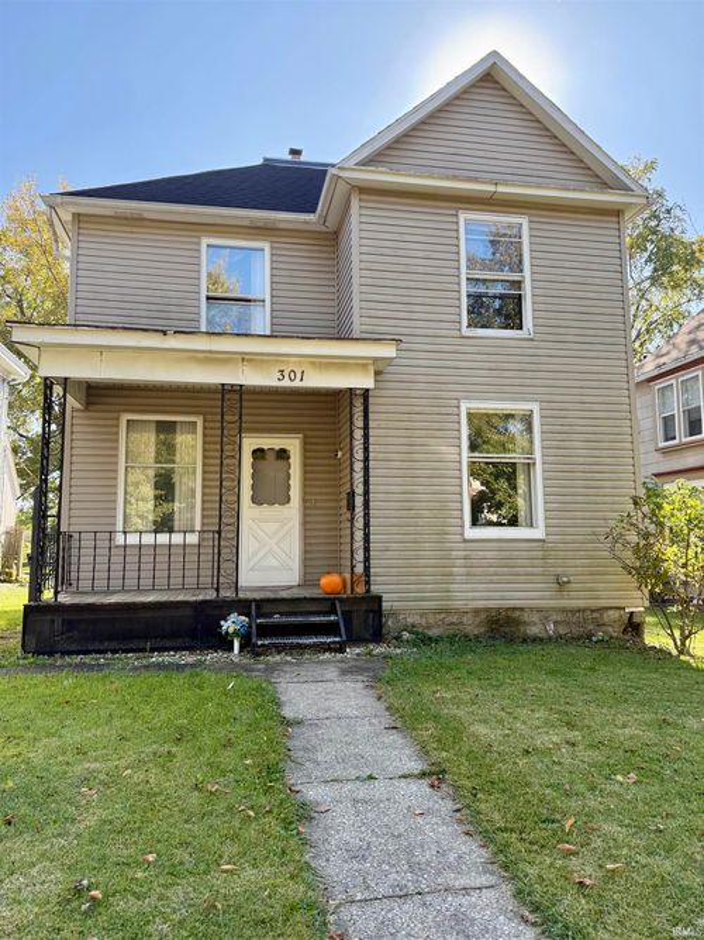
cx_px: 352
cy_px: 470
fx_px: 651
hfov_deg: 56.8
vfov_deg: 71.6
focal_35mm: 24
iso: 100
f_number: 1.78
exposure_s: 1/788
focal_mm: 6.76
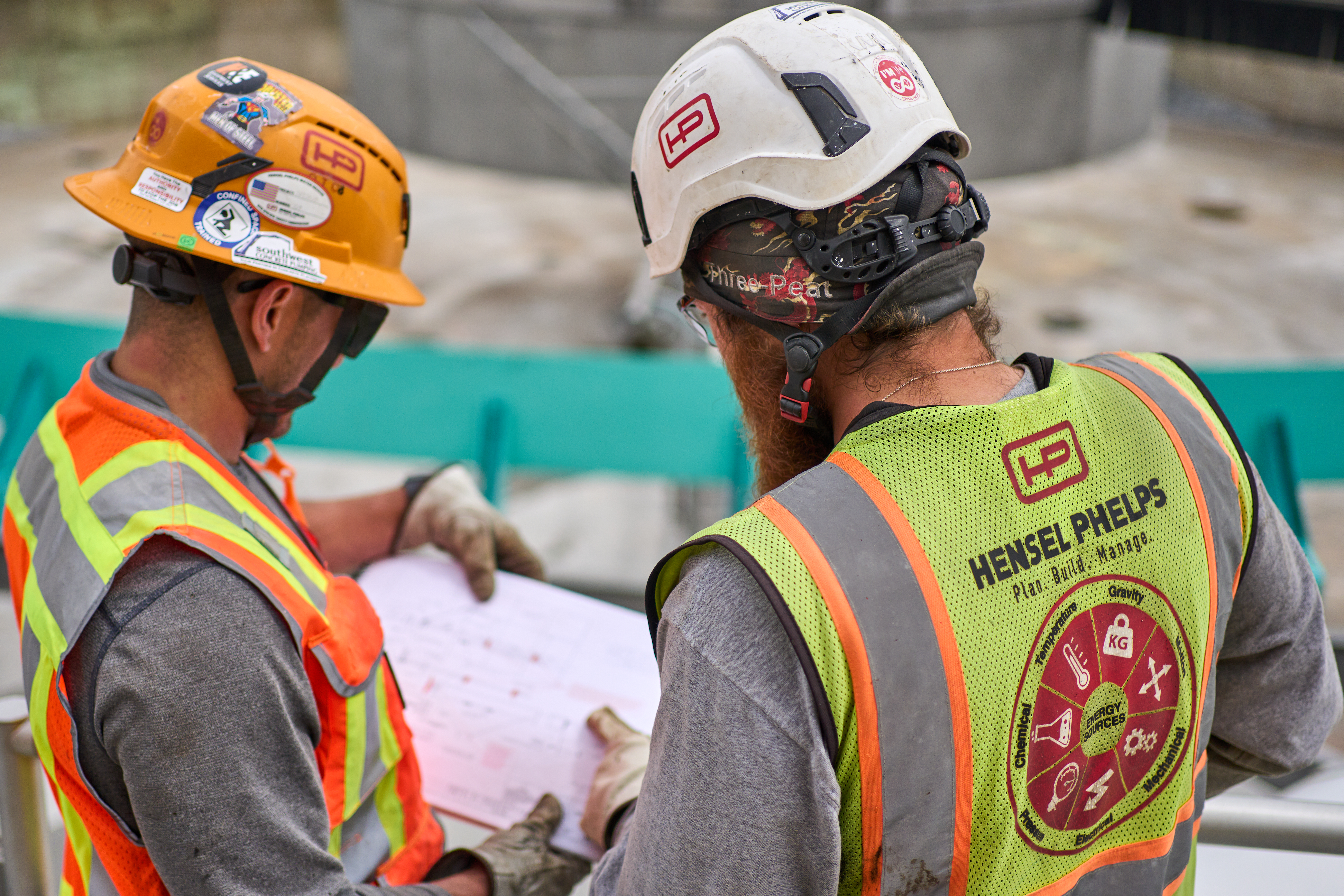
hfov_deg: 42.7
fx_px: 1717
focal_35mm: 46
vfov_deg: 29.2
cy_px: 422
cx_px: 605
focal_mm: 35
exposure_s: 1/10000
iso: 200
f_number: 1.8
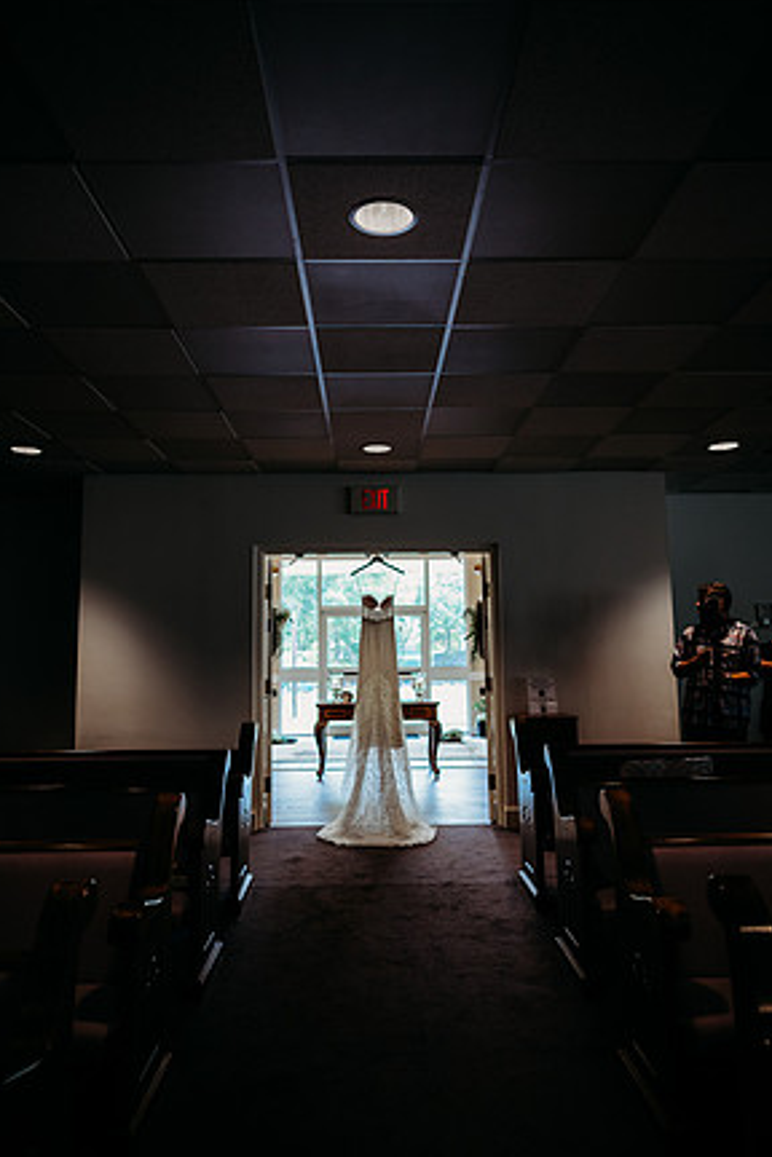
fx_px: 804
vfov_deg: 71.5
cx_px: 381
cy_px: 560
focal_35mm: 25
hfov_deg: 51.3
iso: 400
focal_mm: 24
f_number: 2.5
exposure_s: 1/160
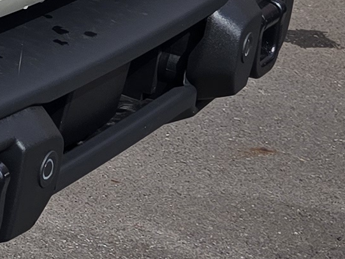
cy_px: -117
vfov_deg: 8.6
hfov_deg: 8.8
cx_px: -802
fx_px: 1695
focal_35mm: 170
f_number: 1.7
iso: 12
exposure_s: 1/1102
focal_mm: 6.3
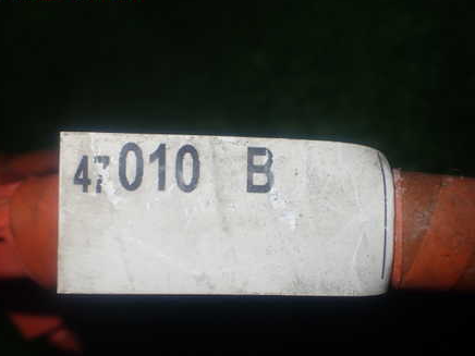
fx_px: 604
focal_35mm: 44
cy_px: 221
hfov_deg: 42.9
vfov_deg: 32.7
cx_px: 261
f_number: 2.4
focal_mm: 5.79
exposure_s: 1/80
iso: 100
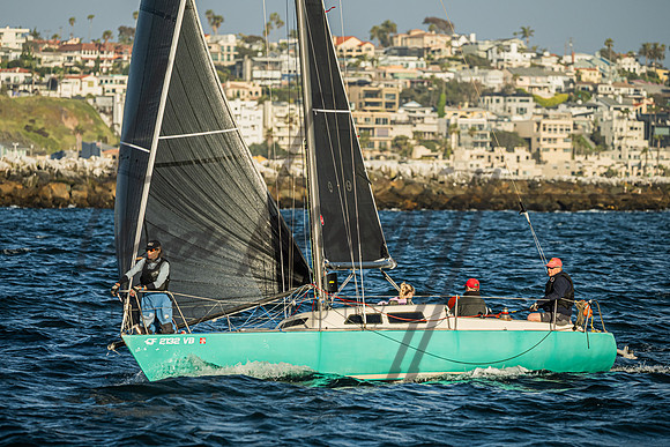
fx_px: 6558
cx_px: 338
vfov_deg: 3.9
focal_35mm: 352
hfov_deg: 5.8
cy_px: 201
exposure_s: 1/3200
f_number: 5
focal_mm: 260
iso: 400
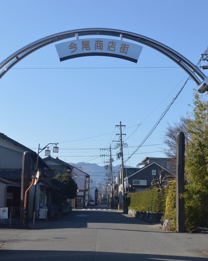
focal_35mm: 60
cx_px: 96
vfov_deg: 31.5
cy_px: 131
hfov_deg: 25.4
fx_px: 462
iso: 400
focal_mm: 28
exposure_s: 1/400
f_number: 10
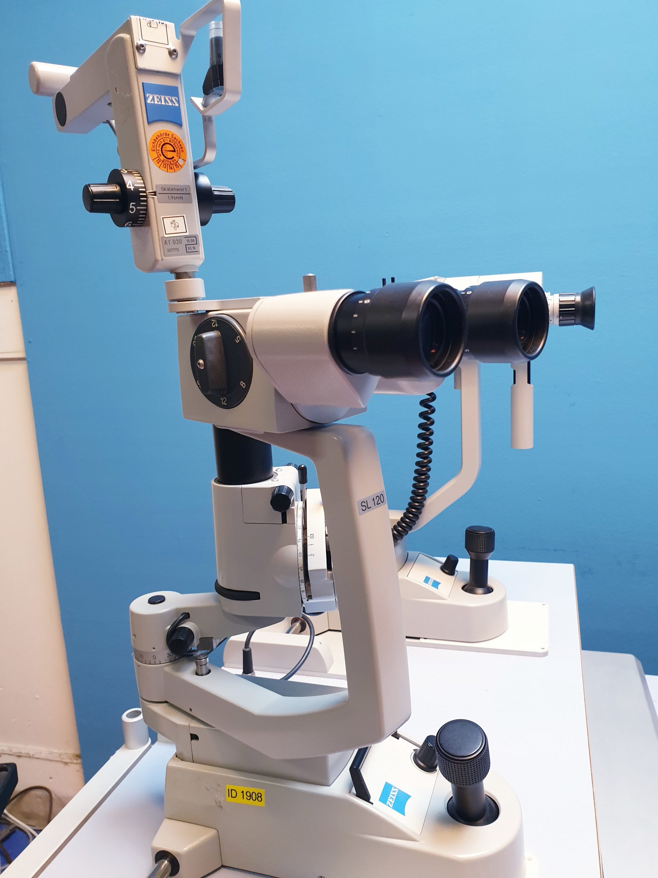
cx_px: 329
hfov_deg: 53.1
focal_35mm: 26
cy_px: 439
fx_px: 659
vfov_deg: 67.3
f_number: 2.4
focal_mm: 4.3
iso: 200
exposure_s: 1/50
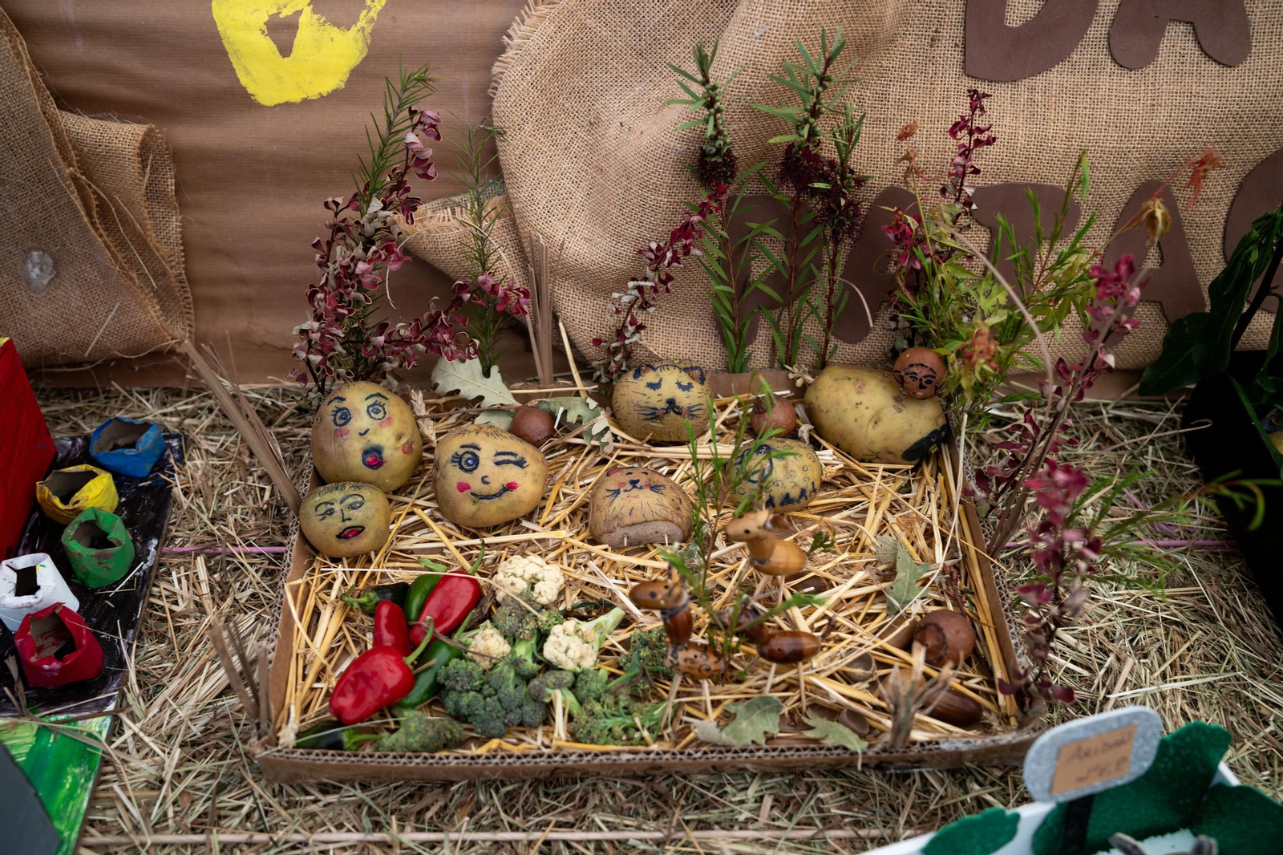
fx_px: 1247
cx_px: 642
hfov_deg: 54.4
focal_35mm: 35
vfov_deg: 37.8
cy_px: 428
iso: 32
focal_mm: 35
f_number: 2.8
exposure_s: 1/80
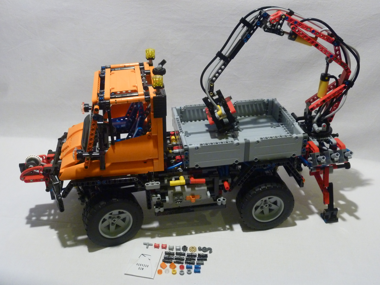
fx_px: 384
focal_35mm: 35
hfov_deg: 52.6
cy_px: 142
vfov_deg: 40.7
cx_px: 190
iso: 400
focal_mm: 6.3
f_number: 3.8
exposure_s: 1/13
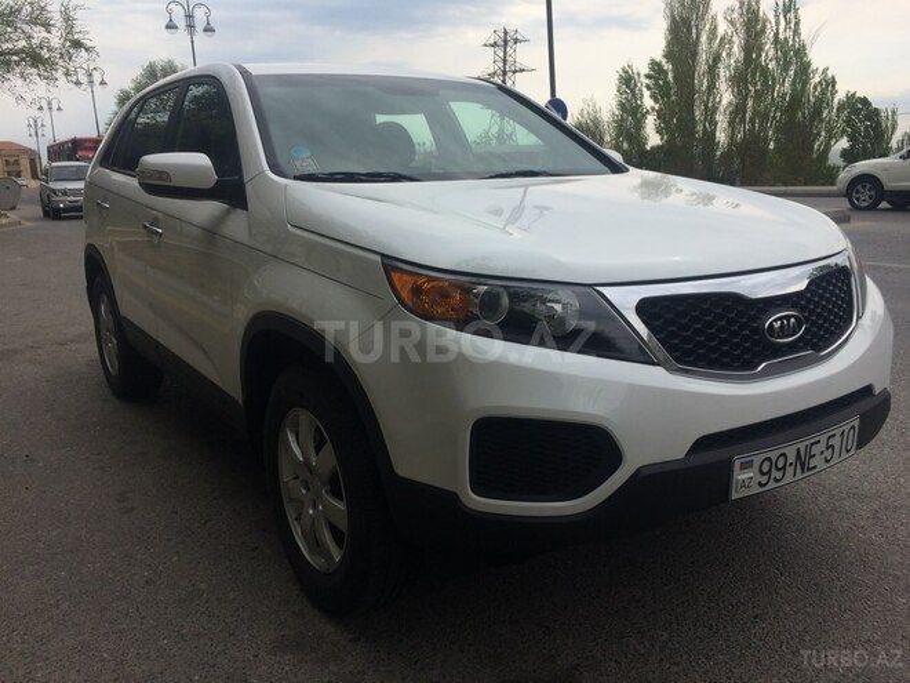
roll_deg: -0.6
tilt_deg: -15.0
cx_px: 455
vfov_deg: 48.2
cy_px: 342
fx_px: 762
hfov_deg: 61.7
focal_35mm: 29
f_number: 2.2
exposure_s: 1/1642
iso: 32
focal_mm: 4.15
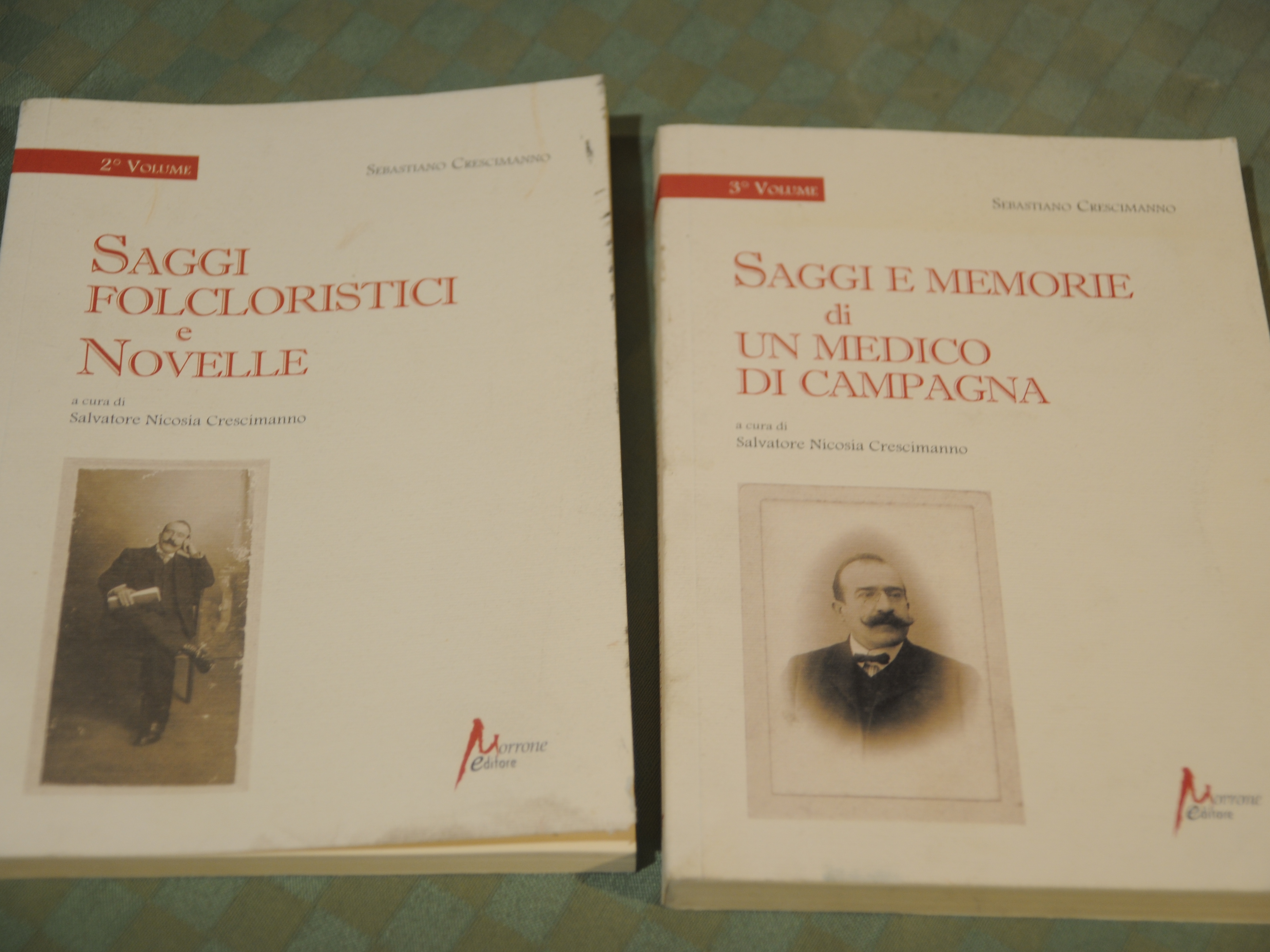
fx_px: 2421
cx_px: 645
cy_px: 472
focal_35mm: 66
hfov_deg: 29.4
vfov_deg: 22.3
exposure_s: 1/20
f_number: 2.8
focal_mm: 40
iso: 200
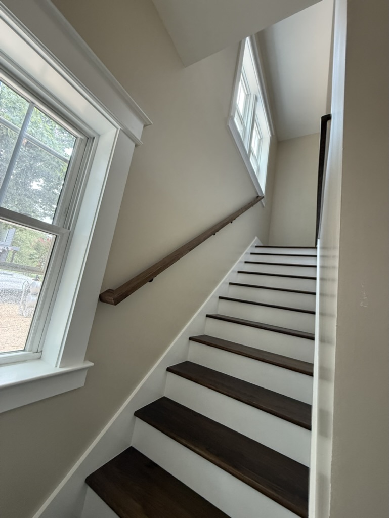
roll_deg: -10.2
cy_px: 259
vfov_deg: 102.0
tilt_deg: +10.4
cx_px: 194
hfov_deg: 85.7
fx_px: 210
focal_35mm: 14
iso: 320
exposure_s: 1/65
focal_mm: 2.22
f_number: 2.2
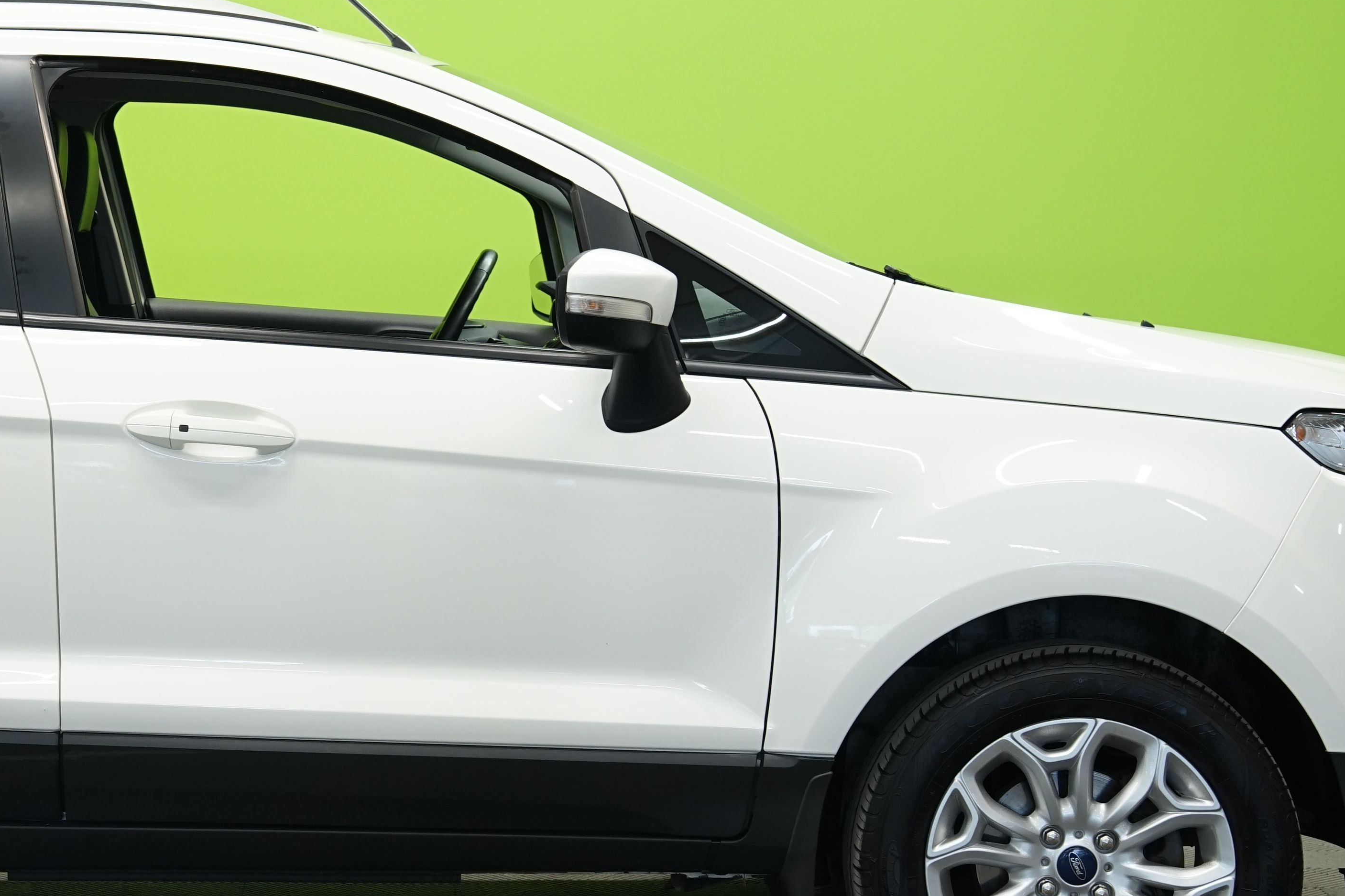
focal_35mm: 96
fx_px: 3586
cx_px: 262
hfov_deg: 21.0
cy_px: 529
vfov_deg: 14.2
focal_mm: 45
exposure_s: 1/15
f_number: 5.6
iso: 500
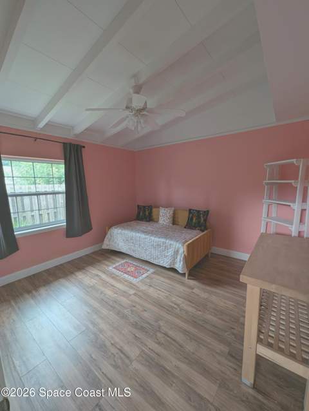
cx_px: 154
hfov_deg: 90.0
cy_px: 206
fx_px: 154
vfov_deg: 106.1
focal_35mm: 13
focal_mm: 1.95
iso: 58
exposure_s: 1/23.8
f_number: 2.2
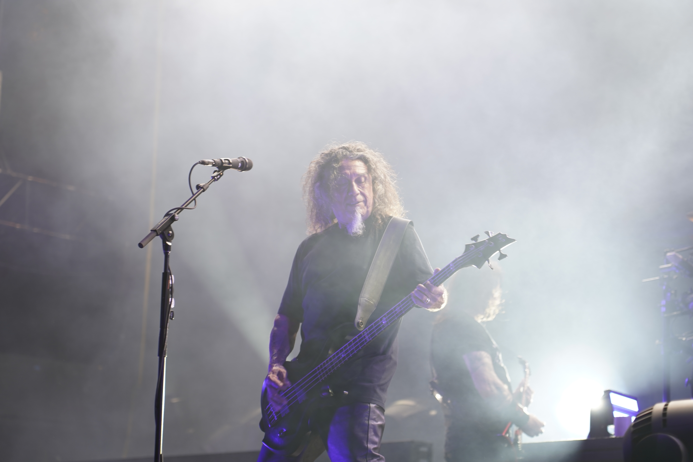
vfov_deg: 13.0
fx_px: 2021
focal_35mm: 105
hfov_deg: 19.5
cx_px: 346
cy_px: 231
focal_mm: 105
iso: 250
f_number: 4
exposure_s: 1/125
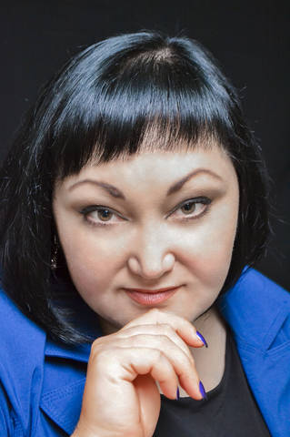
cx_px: 145
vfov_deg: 28.1
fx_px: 872
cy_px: 218
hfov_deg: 18.9
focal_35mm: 72
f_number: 5.6
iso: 3200
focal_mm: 48
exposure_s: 1/60
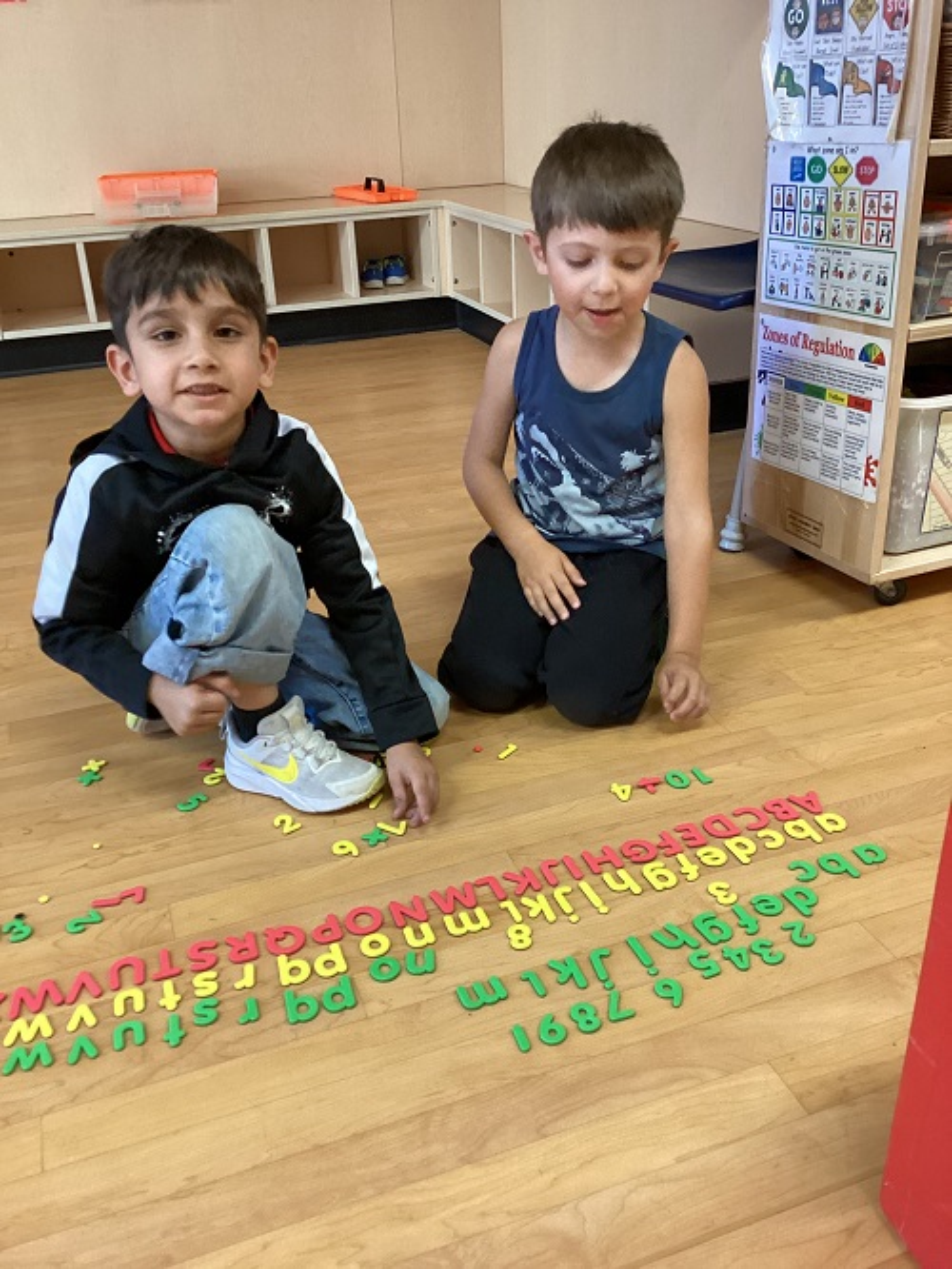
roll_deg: +2.9
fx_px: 1136
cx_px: 476
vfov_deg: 58.3
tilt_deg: -26.0
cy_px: 634
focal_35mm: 31
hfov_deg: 45.5
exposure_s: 1/60
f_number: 2.4
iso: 320
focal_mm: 3.3
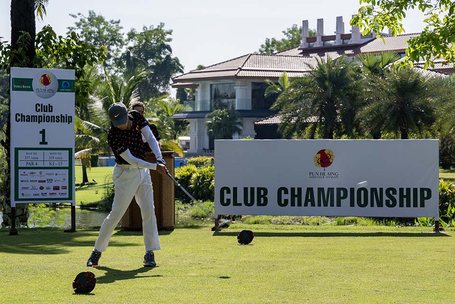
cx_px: 228
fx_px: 998
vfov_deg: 17.3
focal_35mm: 79
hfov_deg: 25.7
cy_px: 152
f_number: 6.3
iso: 250
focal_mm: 79
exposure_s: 1/800
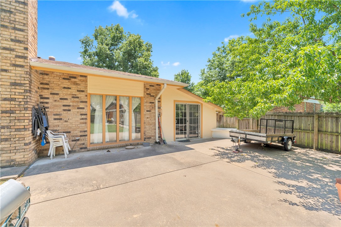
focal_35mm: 15
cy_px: 114
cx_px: 170
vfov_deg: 78.8
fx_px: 138
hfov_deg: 101.9
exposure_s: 1/640
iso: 250
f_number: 2.8
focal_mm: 14.6
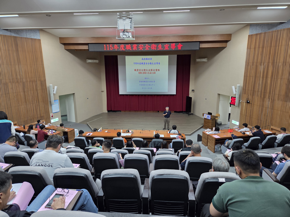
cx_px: 145
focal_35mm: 23
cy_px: 108
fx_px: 193
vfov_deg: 58.9
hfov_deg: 73.9
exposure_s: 1/120
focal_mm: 5.4
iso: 320
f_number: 1.8
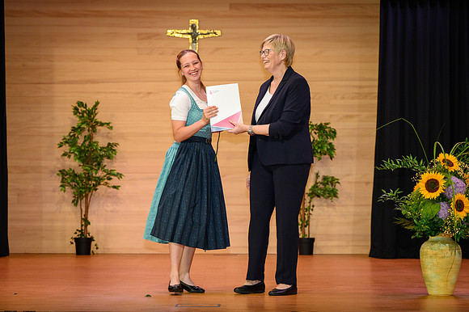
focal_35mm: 122
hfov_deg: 16.9
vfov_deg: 11.3
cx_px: 225
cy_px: 149
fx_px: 1583
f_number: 5
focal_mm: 105
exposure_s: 1/200
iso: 2000
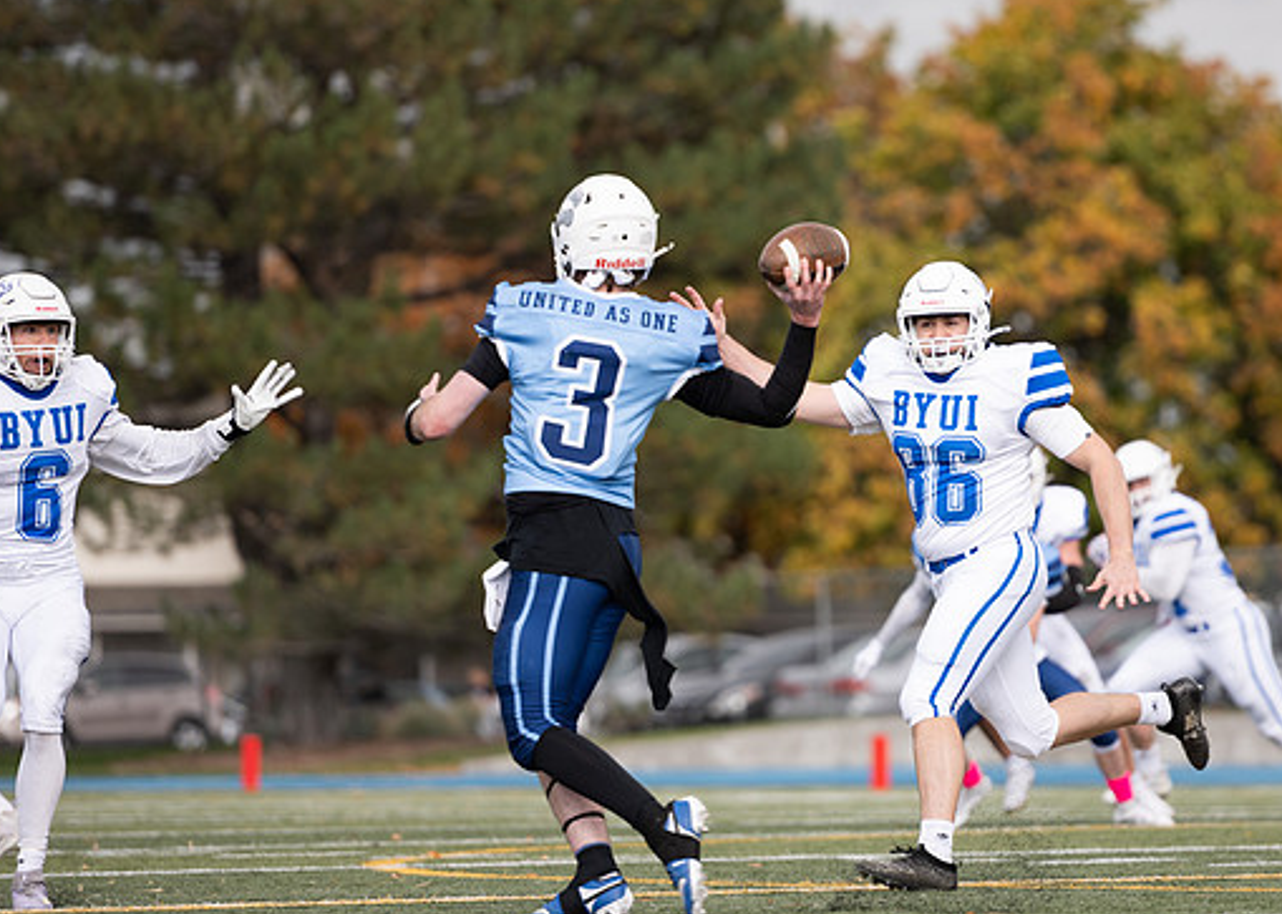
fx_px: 10772
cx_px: 852
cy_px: 388
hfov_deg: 6.8
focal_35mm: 296
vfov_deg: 4.9
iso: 125
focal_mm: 200
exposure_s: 1/1000
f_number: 2.8
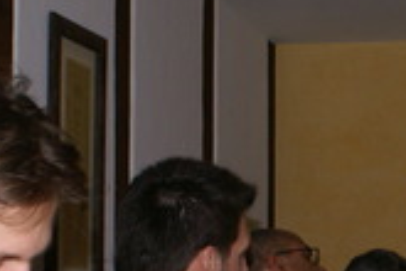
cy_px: 365
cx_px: 433
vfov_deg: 10.5
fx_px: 1443
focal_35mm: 128
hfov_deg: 15.6
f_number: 5.6
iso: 400
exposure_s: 1/60
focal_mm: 26
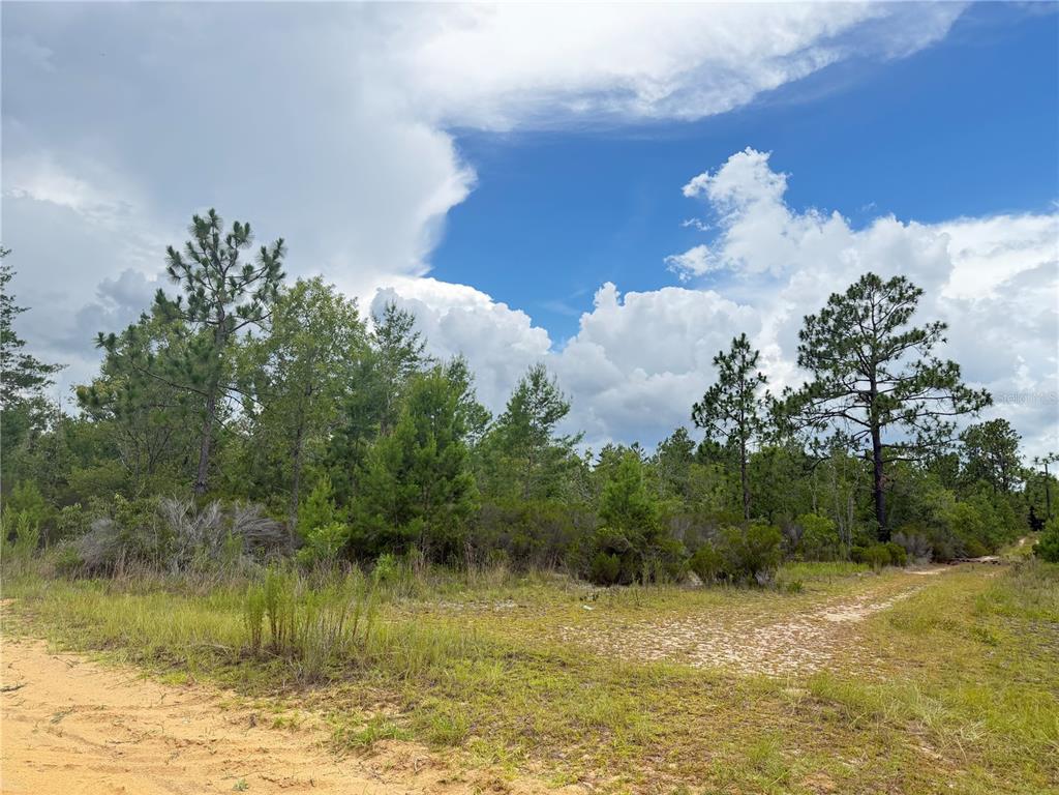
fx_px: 734
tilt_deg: +10.0
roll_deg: -0.5
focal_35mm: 24
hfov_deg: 71.6
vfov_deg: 56.8
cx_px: 530
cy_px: 398
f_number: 1.78
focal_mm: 6.76
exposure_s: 1/1689
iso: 100
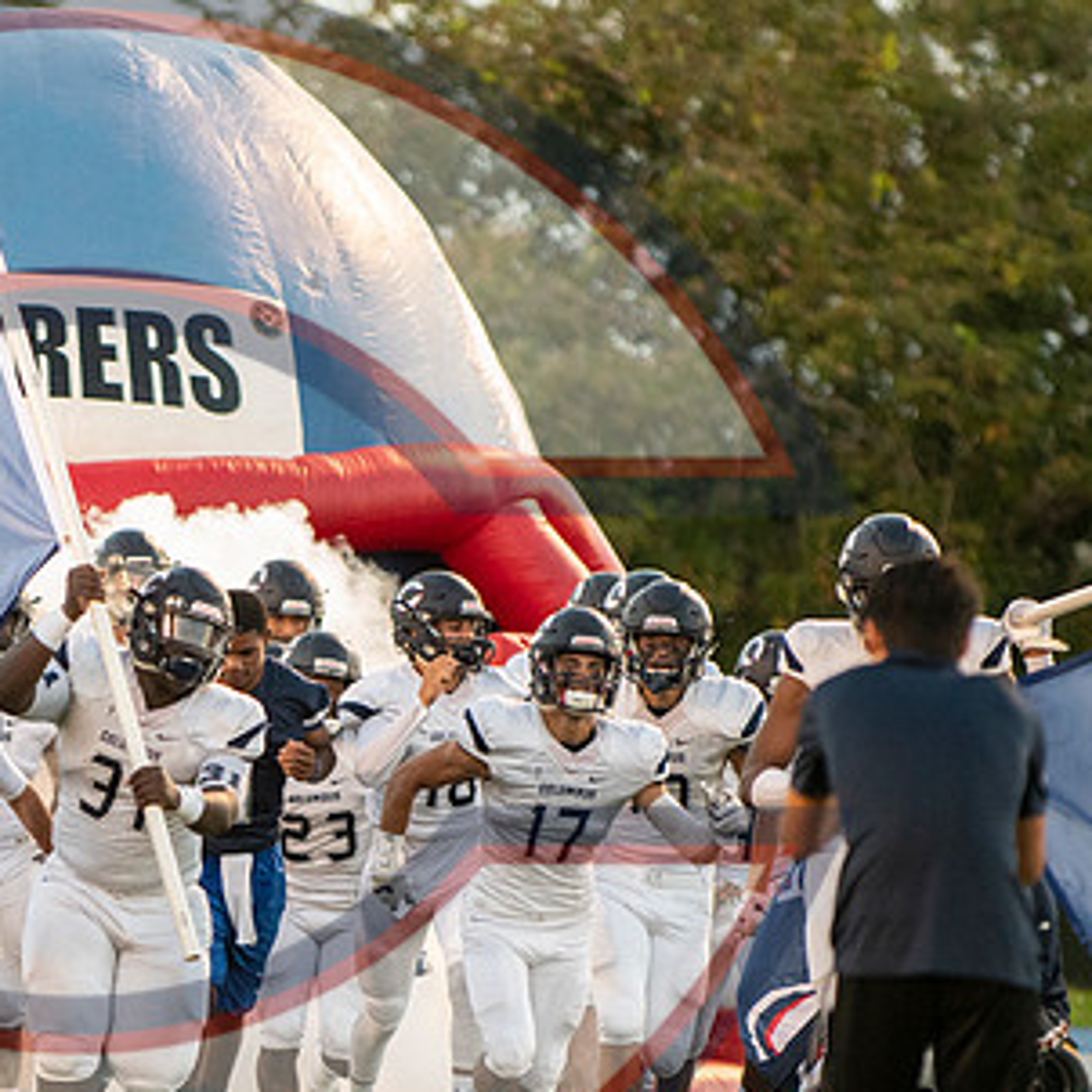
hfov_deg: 3.6
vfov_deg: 3.6
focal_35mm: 490
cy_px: 660
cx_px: 61
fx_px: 17488
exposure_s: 1/1600
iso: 2800
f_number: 2.8
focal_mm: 200
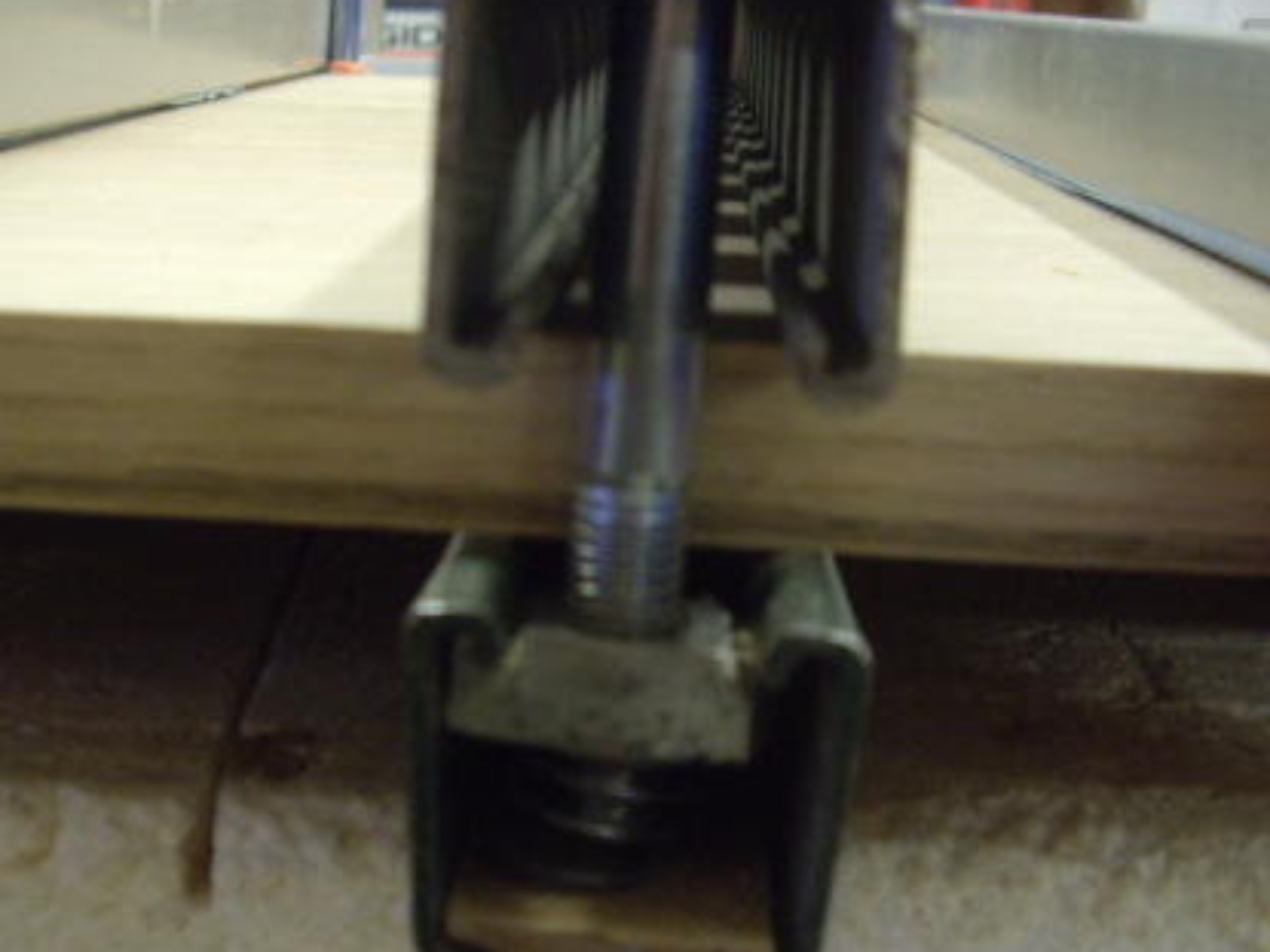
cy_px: 523
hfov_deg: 34.9
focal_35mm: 55
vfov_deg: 26.5
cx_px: 526
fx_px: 2017
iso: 200
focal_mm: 7.9
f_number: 2.8
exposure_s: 1/30
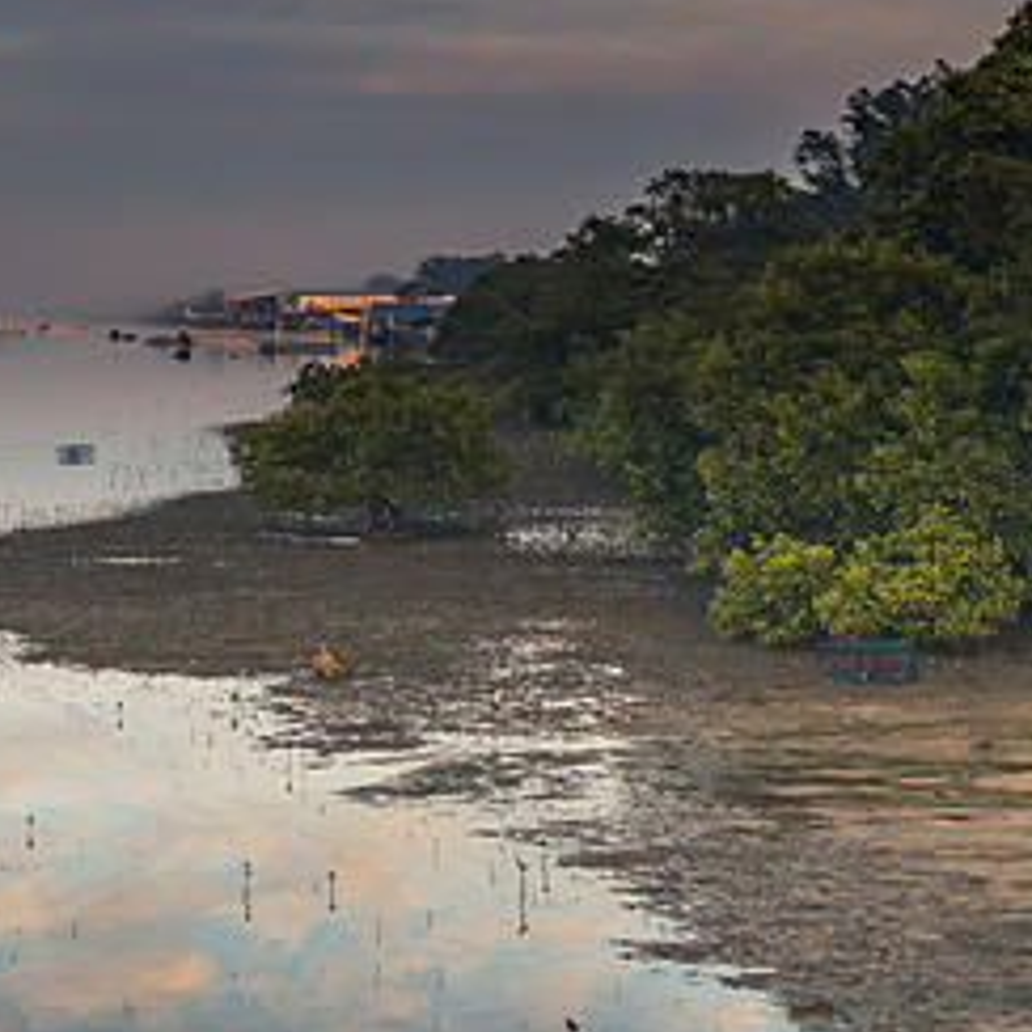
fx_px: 2766
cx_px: -216
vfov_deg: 20.7
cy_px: 109
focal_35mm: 82
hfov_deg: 19.8
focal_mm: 31
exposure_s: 1/8
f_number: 7.1
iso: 100
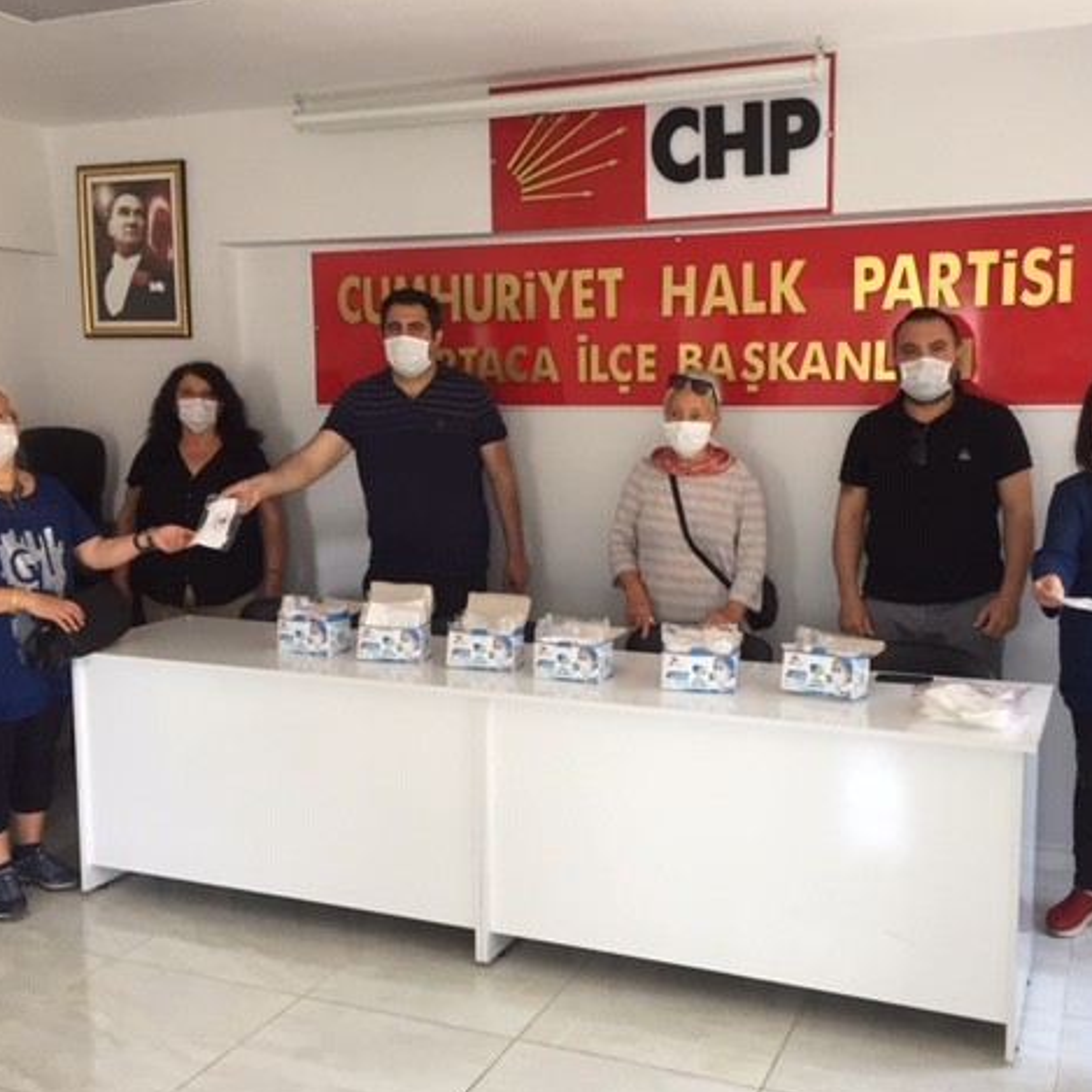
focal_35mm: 35
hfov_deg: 47.1
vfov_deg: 47.2
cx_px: 617
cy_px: 547
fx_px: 1249
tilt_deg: -8.4
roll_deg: +0.2
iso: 50
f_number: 2.2
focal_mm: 4.15
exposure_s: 1/33
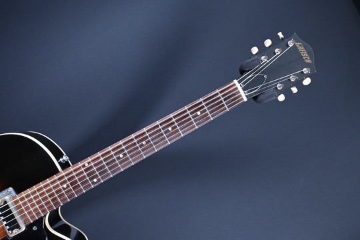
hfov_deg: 73.7
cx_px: 180
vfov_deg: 53.1
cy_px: 120
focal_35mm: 24
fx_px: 240
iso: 3200
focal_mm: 16
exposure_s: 1/60
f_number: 2.8
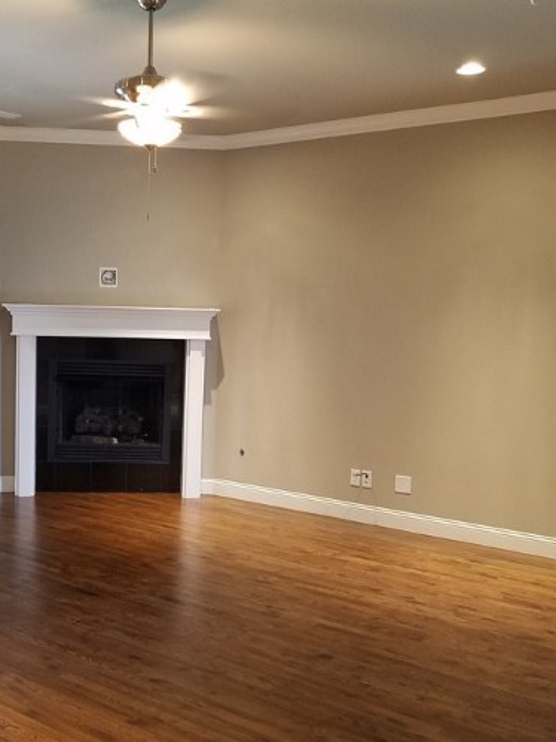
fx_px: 857
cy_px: 437
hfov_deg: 35.6
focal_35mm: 40
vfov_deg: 46.6
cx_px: 181
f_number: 1.7
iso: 125
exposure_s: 1/24
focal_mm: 4.2
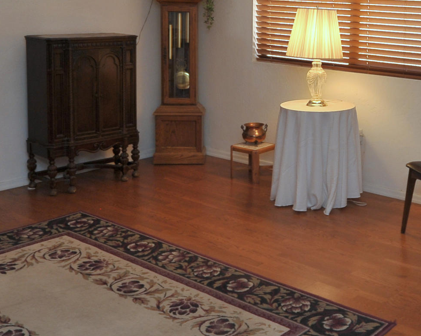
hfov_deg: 34.4
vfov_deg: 28.6
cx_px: 360
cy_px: 78
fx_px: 648
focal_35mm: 52
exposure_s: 1/30
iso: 500
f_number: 8
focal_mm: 18
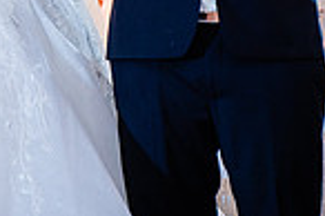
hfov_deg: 7.5
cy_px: -162
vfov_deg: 5.0
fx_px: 2462
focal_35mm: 273
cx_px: -86
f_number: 3.5
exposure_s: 1/160
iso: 1000
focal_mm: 62
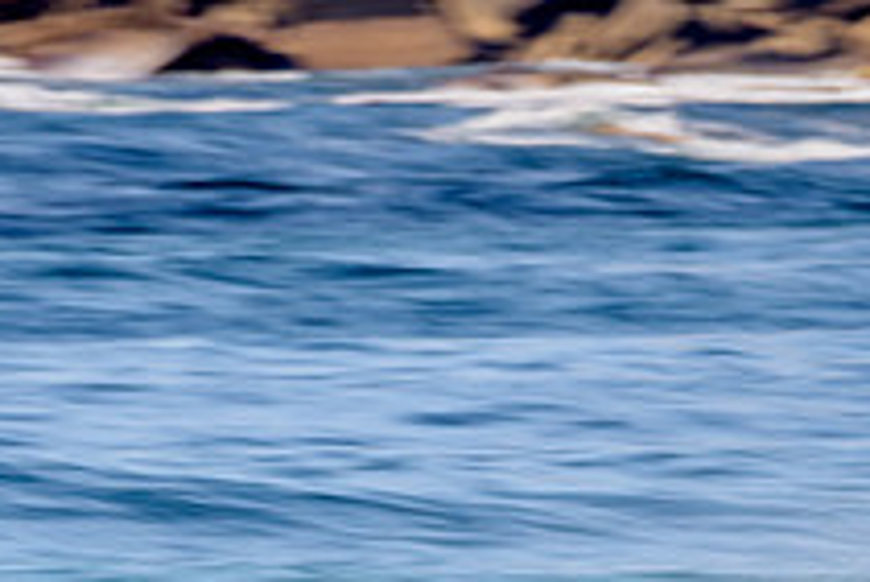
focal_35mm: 1685
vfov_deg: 0.8
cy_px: 803
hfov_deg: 1.2
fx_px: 40747
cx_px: 693
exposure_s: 1/13
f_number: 11
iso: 31
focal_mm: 500
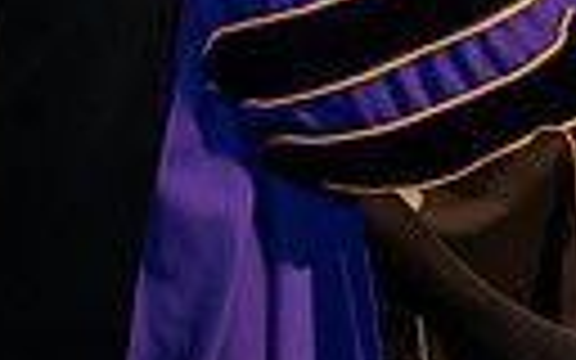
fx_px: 4207
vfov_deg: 4.8
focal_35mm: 268
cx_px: 590
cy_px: -475
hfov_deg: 7.8
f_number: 6.3
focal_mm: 58
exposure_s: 1/200
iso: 1600
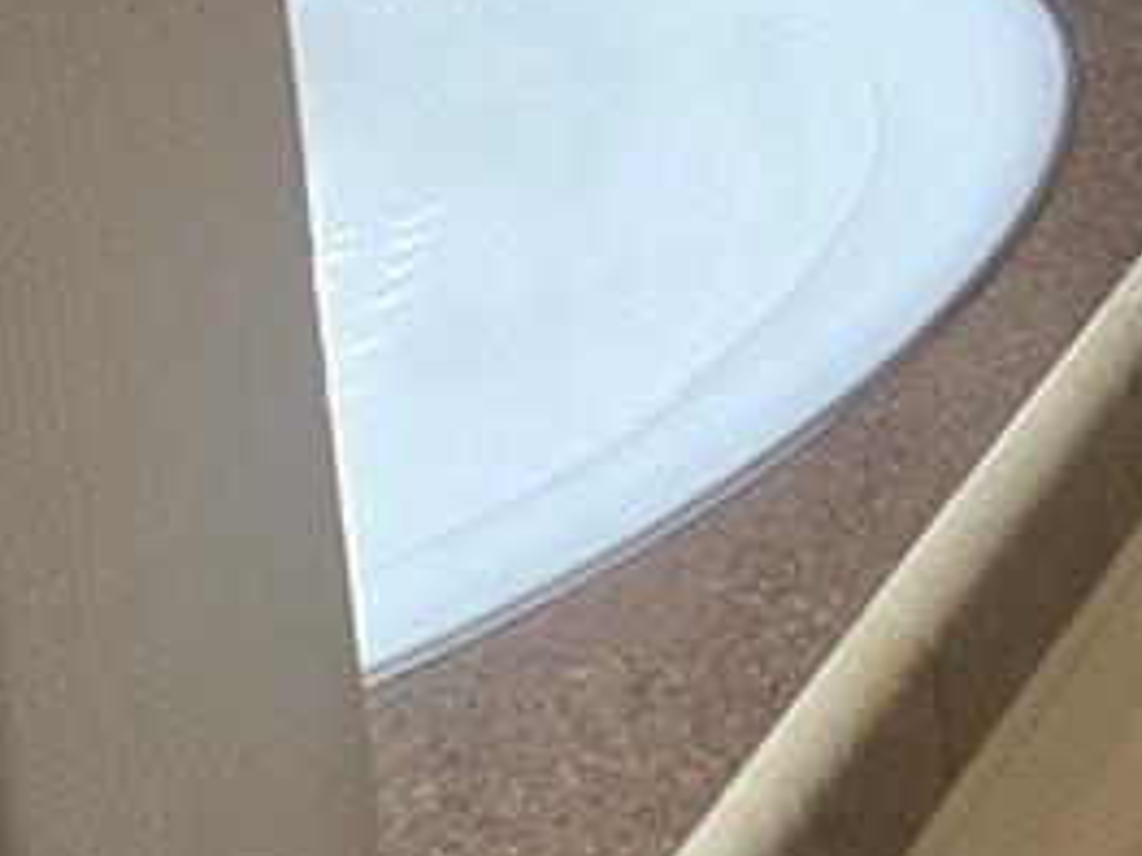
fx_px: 4617
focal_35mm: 140
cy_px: -1308
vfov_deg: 9.3
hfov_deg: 10.4
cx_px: 3330
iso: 160
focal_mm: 5.4
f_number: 1.8
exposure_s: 1/120
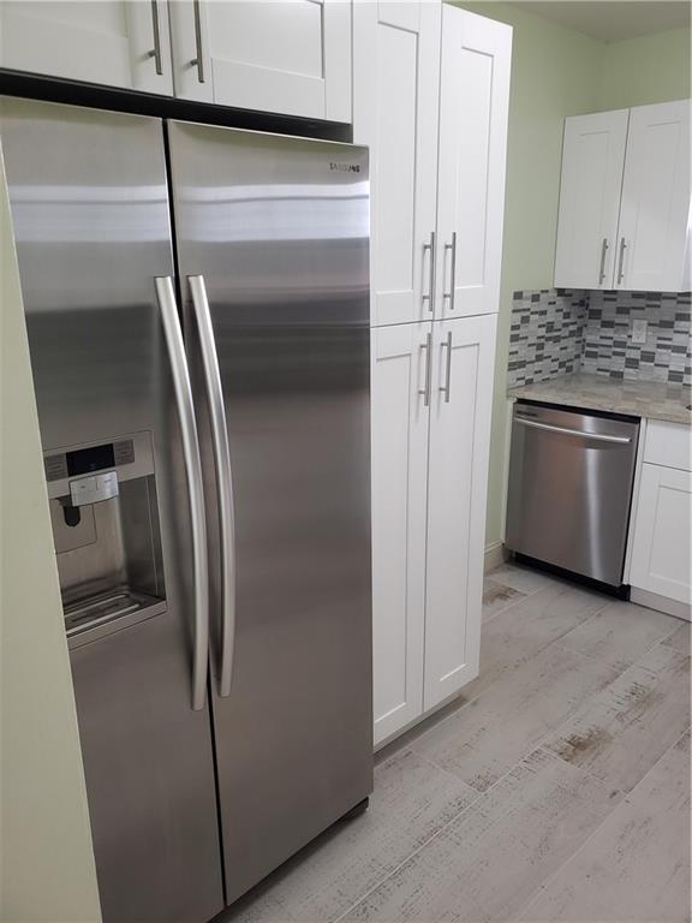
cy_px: 462
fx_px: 693
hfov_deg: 53.1
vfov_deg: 67.3
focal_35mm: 26
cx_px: 346
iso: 250
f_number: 2.4
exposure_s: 1/30
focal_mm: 4.3
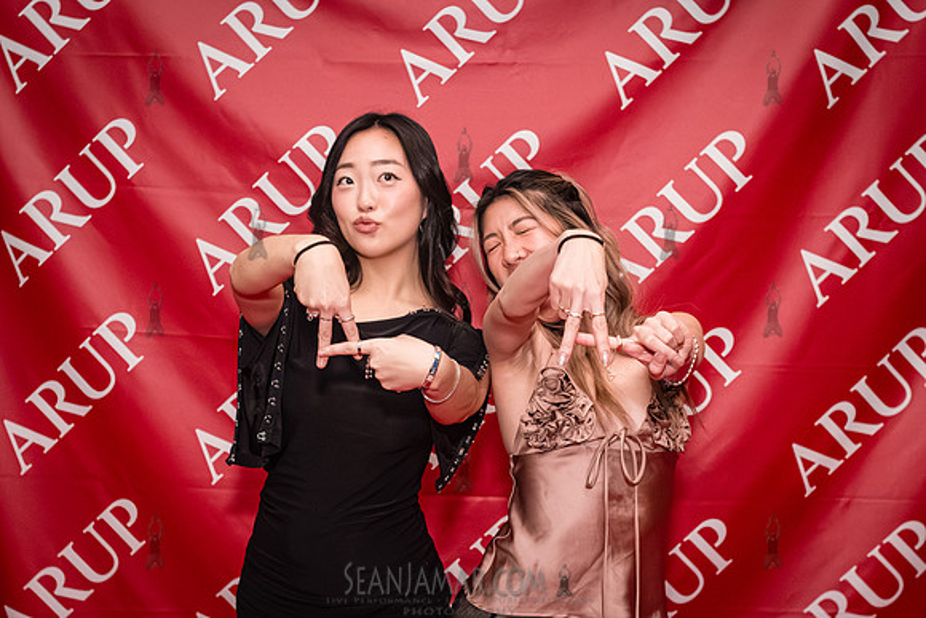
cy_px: 368
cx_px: 398
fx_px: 1490
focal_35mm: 58
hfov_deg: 34.5
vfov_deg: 23.4
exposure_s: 1/400
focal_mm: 35
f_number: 5
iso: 8000
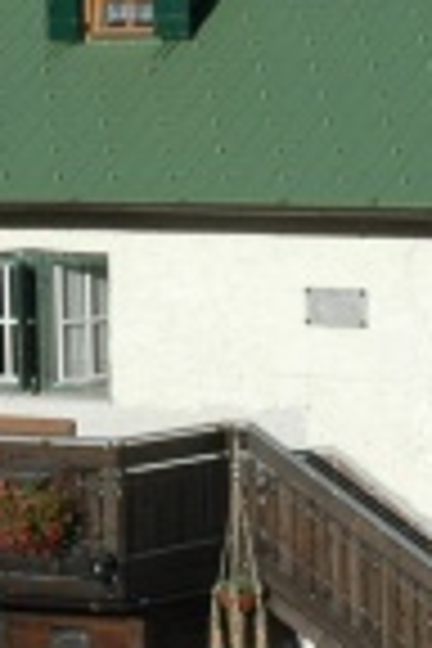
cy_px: 220
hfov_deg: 5.4
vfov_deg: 8.0
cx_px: 88
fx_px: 4608
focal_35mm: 256
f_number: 20
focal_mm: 34
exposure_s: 1/160
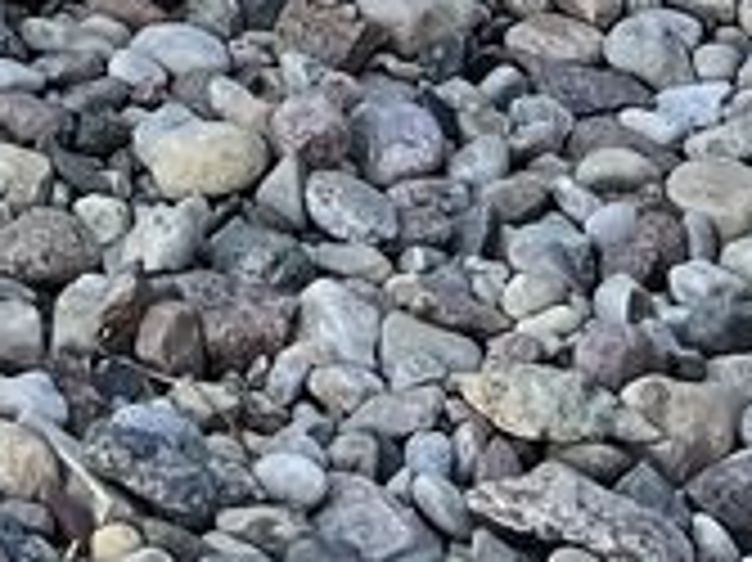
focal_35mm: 187
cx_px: -842
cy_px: -1367
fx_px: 4059
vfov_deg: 6.8
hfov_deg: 9.7
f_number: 1.5
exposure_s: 1/1135
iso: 50
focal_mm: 5.7
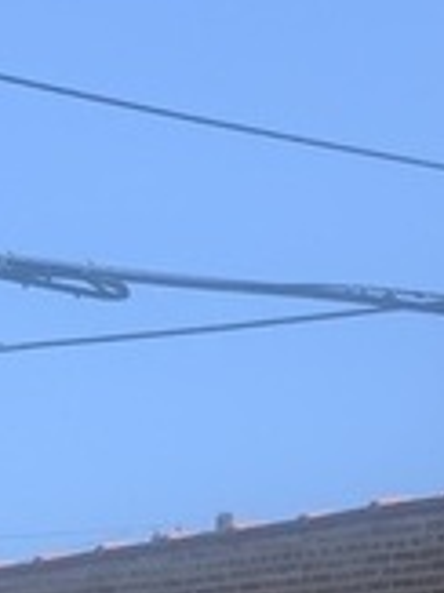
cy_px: 731
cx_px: 710
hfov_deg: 7.6
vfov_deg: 10.1
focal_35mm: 192
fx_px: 3288
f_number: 1.8
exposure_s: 1/2058
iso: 16
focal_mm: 3
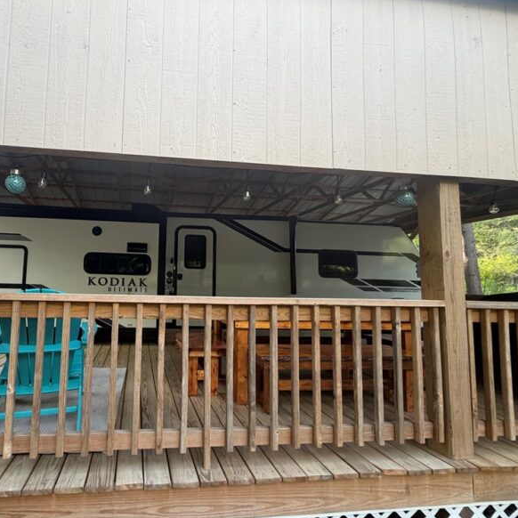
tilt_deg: +4.0
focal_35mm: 17
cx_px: 169
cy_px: 259
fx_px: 288
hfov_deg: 80.9
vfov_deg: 84.0
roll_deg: -2.1
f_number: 2.2
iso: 125
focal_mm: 2.22
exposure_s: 1/121
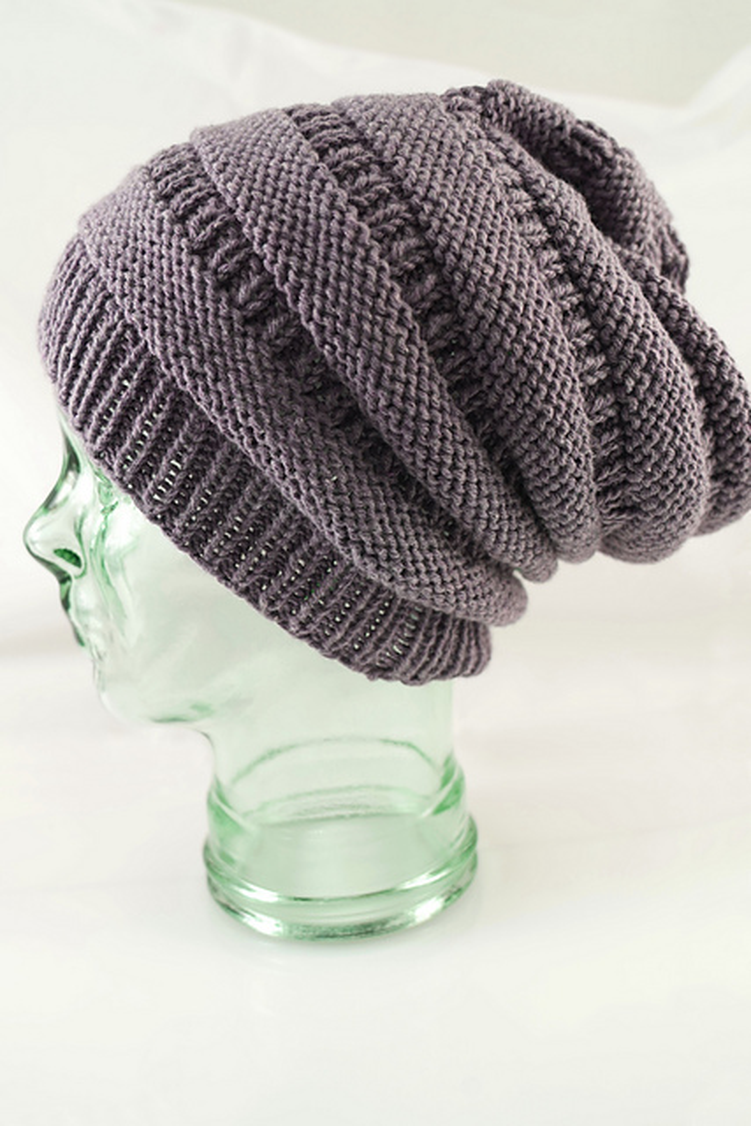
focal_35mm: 34
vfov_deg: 55.8
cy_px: 563
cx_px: 376
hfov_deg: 38.9
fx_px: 1063
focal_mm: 34
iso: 250
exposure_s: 1/40
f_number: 5
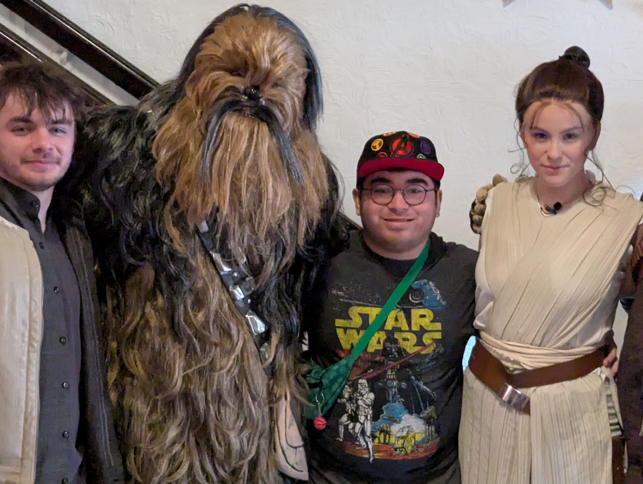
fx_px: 1581
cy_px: 268
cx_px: 340
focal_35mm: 85
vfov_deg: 17.4
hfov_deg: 23.0
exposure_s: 1/60
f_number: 1.85
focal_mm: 6.81
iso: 2601
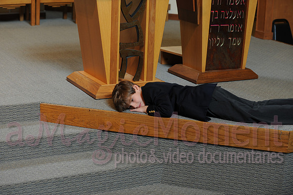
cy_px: 98
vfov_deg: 19.4
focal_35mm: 70
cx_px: 146
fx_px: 569
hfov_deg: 28.9
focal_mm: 70
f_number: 3.5
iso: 500
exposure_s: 1/60
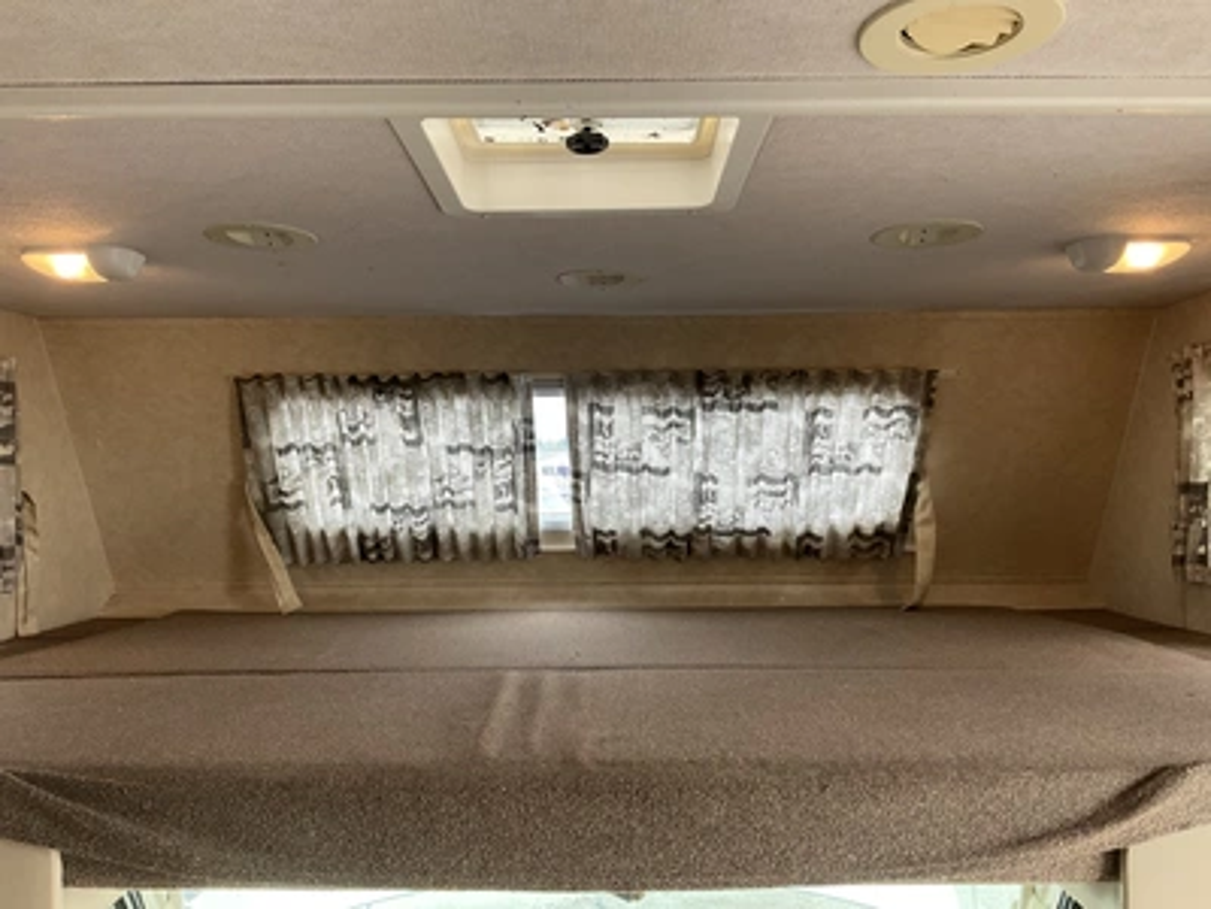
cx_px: 606
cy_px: 454
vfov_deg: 48.2
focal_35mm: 29
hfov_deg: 61.7
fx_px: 1015
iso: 64
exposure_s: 1/101
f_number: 1.8
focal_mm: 3
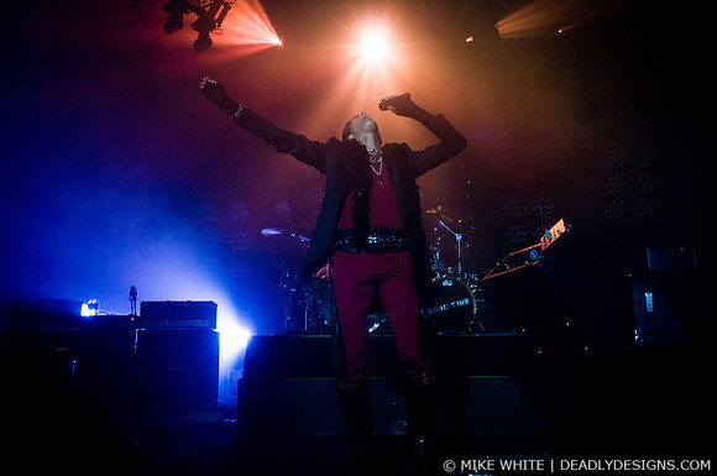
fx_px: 597
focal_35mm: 30
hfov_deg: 62.0
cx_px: 358
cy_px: 238
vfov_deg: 43.5
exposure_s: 1/160
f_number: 3.2
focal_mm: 20
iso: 800
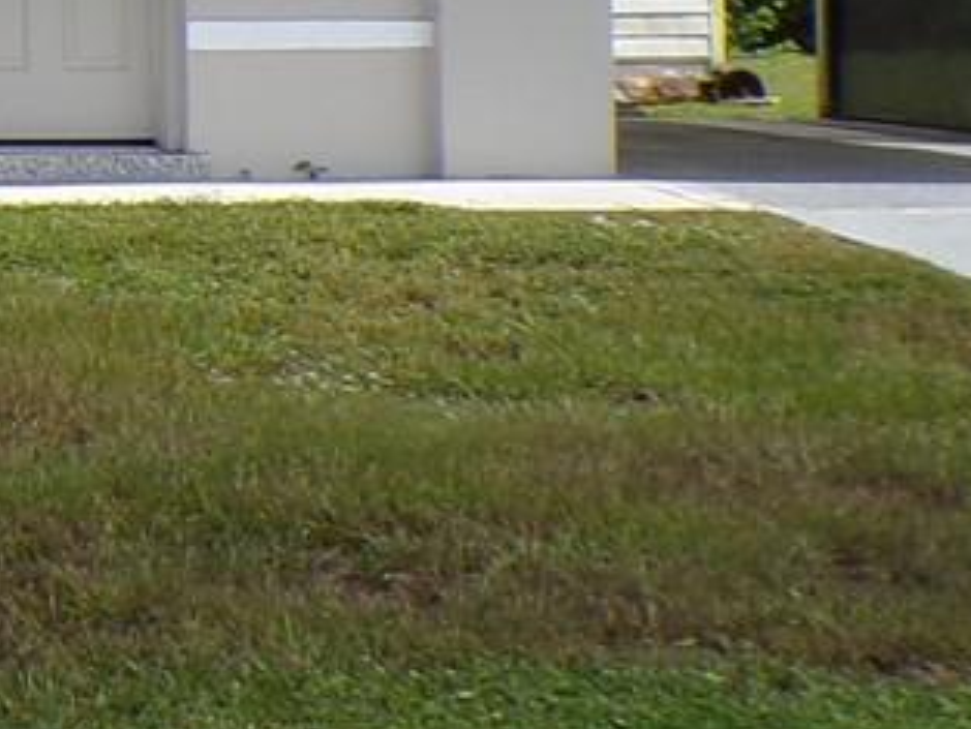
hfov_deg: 9.7
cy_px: -397
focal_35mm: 189
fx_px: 5304
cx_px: -980
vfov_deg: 7.7
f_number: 4.9
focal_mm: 6.6
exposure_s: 1/640
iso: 100
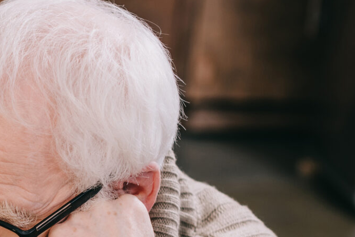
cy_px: 386
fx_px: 1874
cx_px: -259
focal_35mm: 190
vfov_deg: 7.1
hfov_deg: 10.3
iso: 200
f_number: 3.2
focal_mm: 50
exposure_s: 1/200
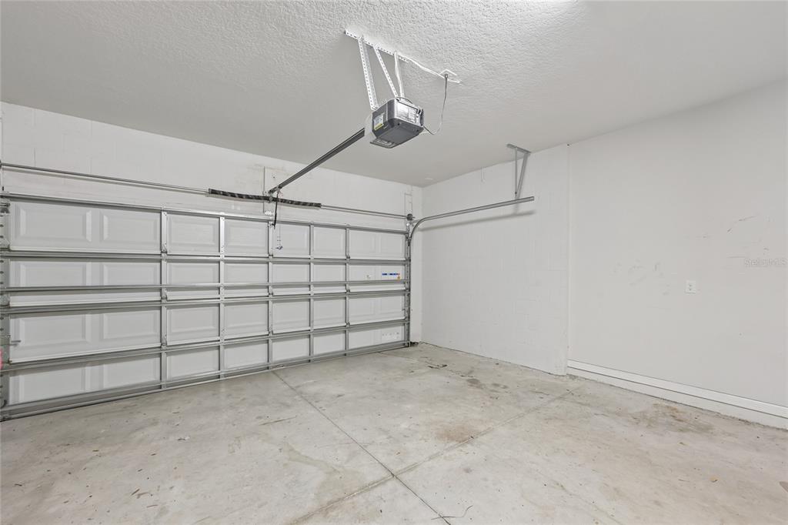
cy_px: 262
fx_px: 306
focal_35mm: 14
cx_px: 394
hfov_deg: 104.3
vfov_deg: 81.2
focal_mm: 14
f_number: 8
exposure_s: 1/4
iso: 400
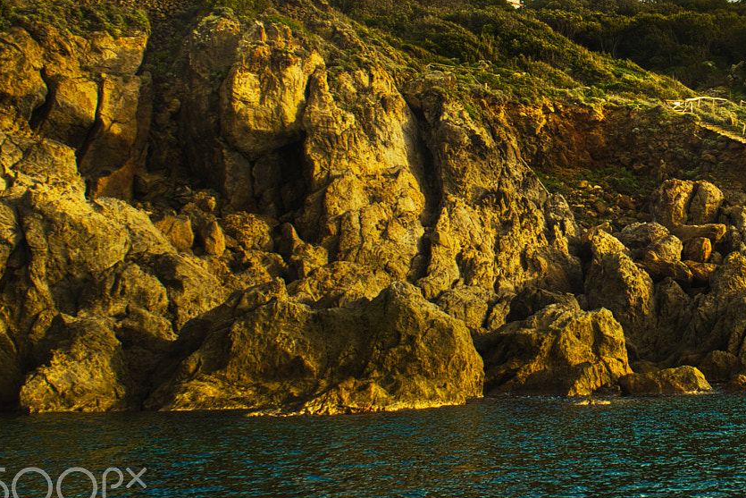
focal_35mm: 69
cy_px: 127
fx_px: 1430
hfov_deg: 28.4
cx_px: 640
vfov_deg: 19.6
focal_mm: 36
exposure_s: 1/60
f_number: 10
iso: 100
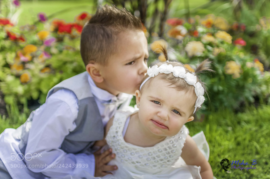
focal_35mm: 45
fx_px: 337
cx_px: 135
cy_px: 90
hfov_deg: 43.6
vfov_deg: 29.8
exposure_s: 1/8000
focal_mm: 30
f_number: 1.4
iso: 200
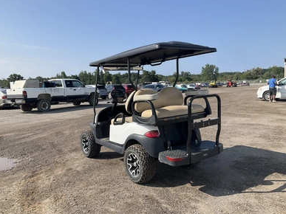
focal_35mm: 30
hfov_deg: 60.0
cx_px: 140
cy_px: 109
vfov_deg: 46.8
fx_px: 248
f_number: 1.8
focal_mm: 3
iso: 25
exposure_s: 1/1577
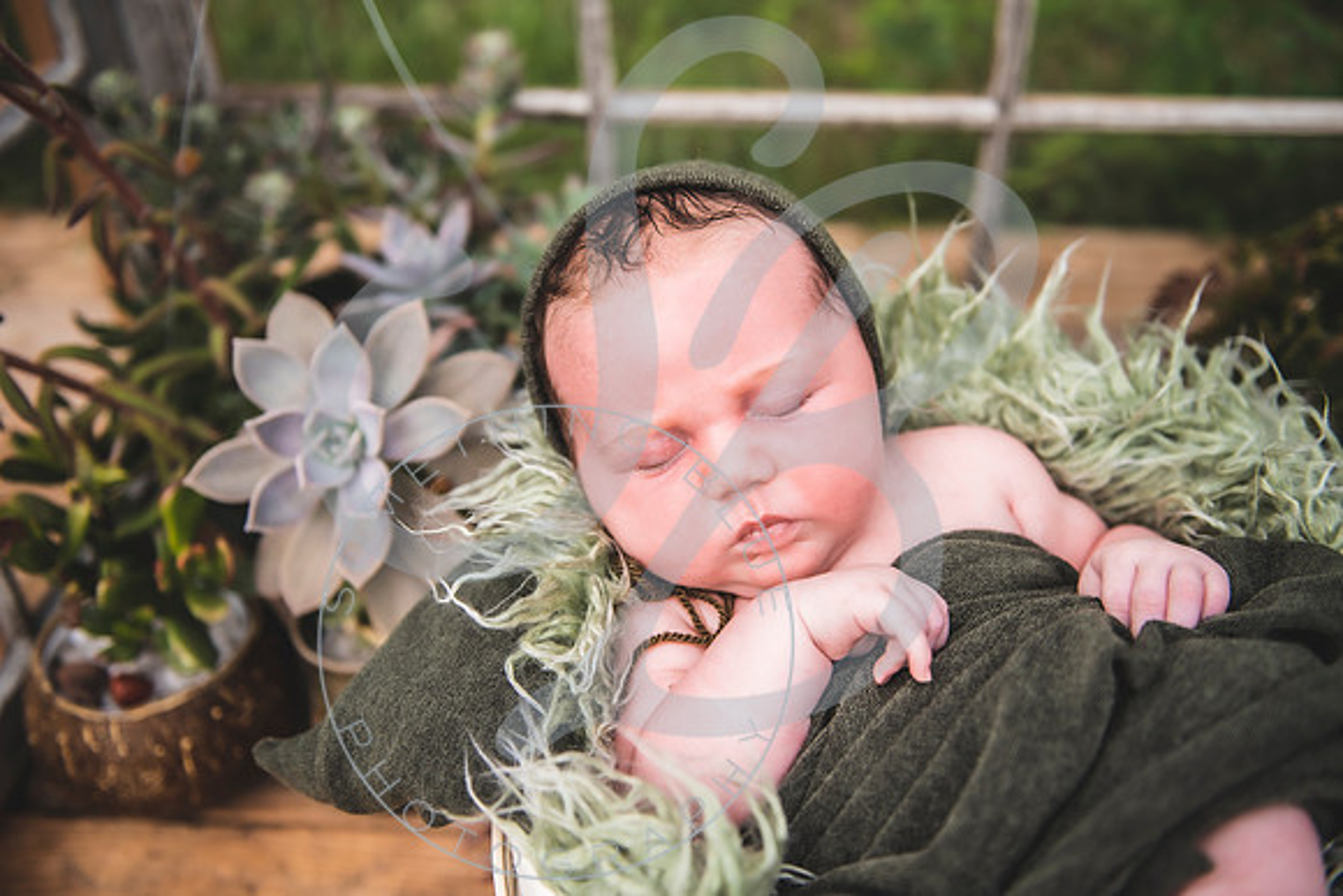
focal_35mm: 38
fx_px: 1418
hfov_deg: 50.7
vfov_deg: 35.1
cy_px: 448
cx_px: 672
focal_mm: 38
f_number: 2.8
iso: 100
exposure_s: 1/500
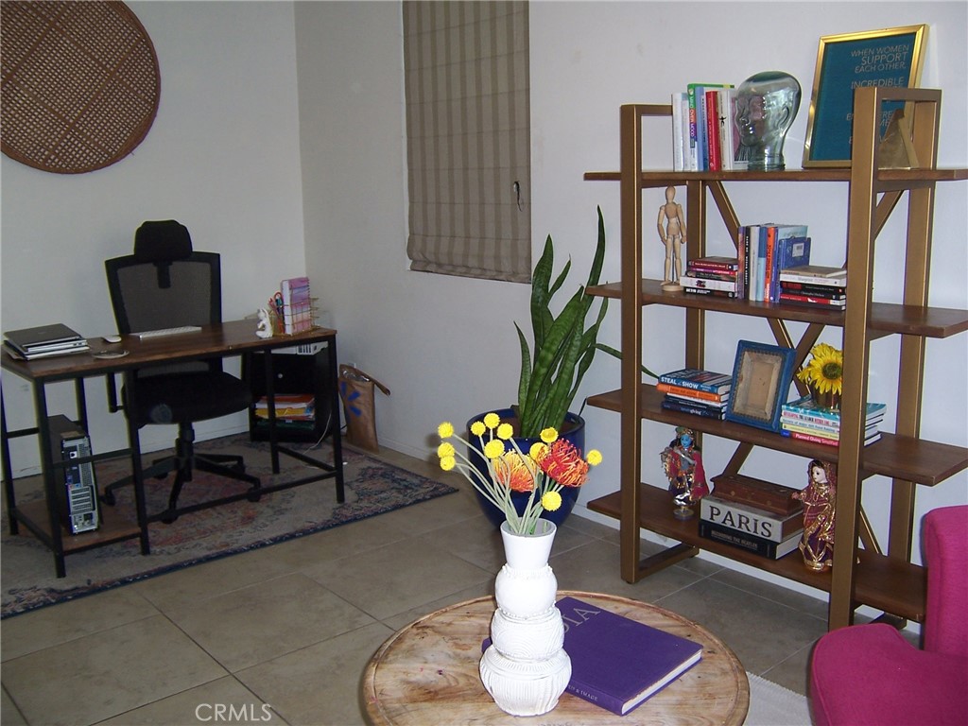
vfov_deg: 42.9
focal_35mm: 33
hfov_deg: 55.4
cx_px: 484
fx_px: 923
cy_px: 363
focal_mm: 5.5
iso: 80
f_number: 2.8
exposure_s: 1/60
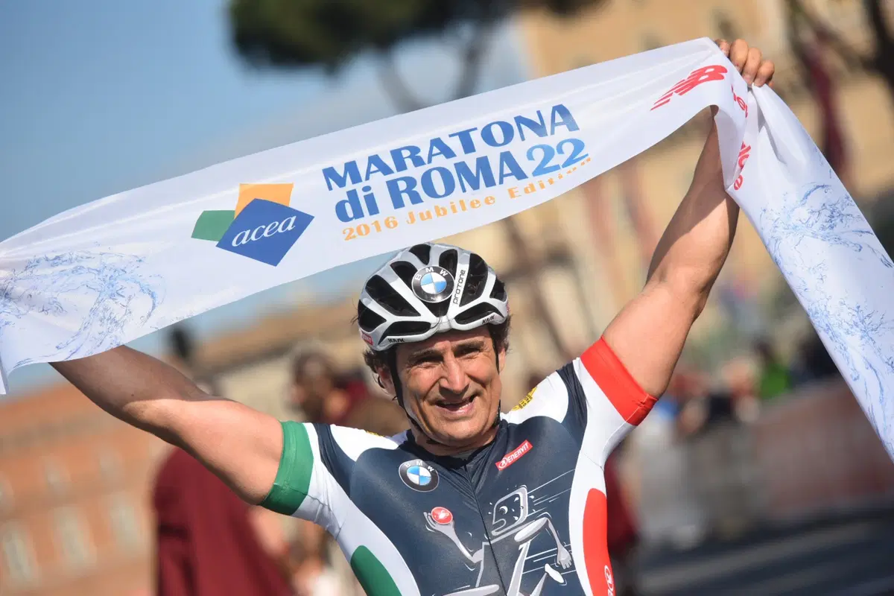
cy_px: 298
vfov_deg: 7.8
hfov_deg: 11.7
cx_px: 447
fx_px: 4345
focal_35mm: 175
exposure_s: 1/4000
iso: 320
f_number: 4
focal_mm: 175
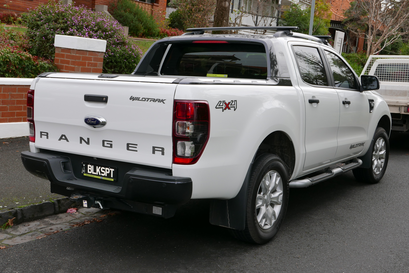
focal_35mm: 49
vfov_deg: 27.6
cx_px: 204
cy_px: 136
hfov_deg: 40.3
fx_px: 557
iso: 200
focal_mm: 22
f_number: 5.6
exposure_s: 1/250
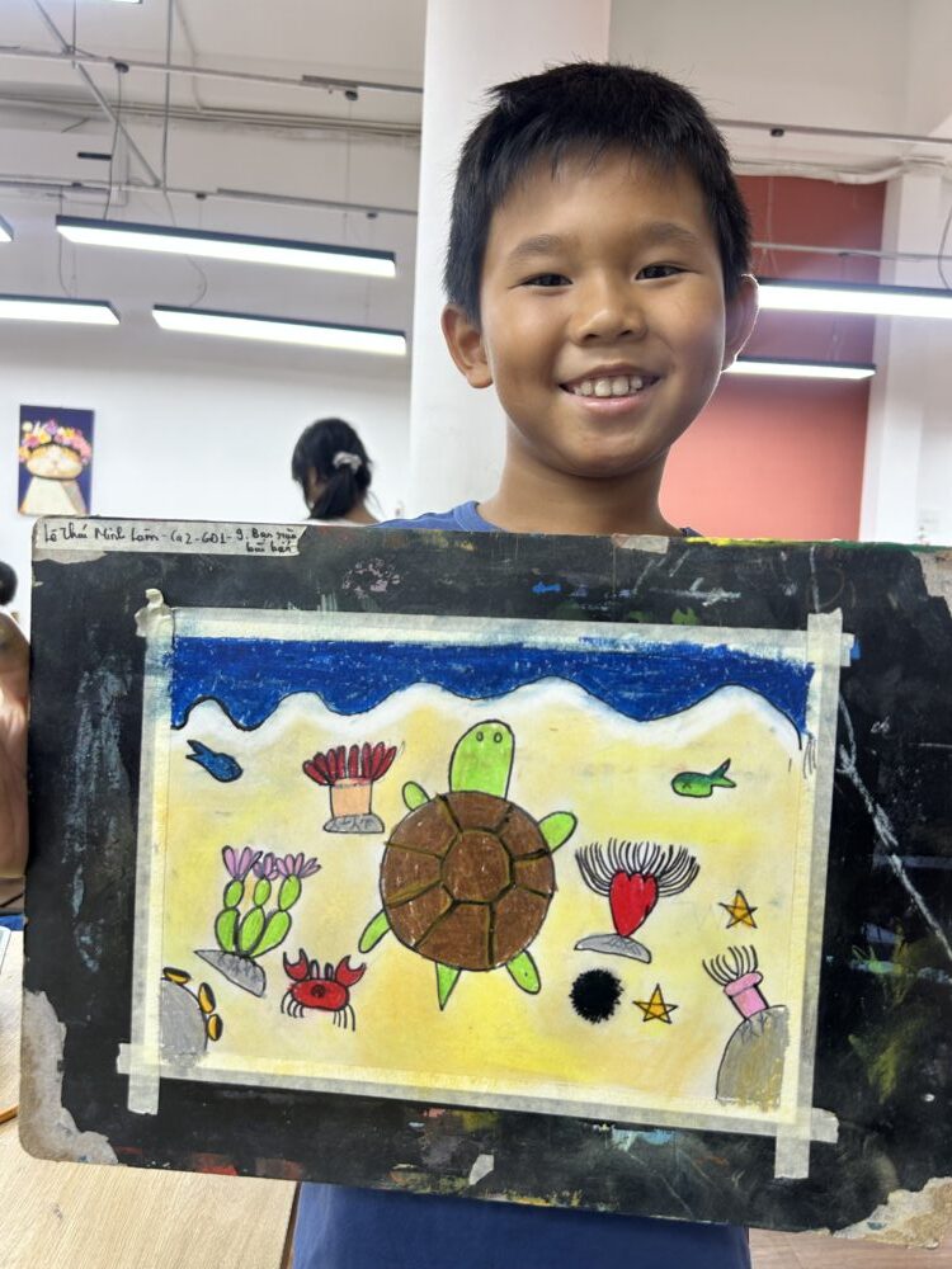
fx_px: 953
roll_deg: -3.0
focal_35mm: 26
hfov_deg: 53.1
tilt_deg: -3.1
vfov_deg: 67.3
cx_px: 476
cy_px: 634
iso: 50
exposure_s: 1/100
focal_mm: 5.7
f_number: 1.5
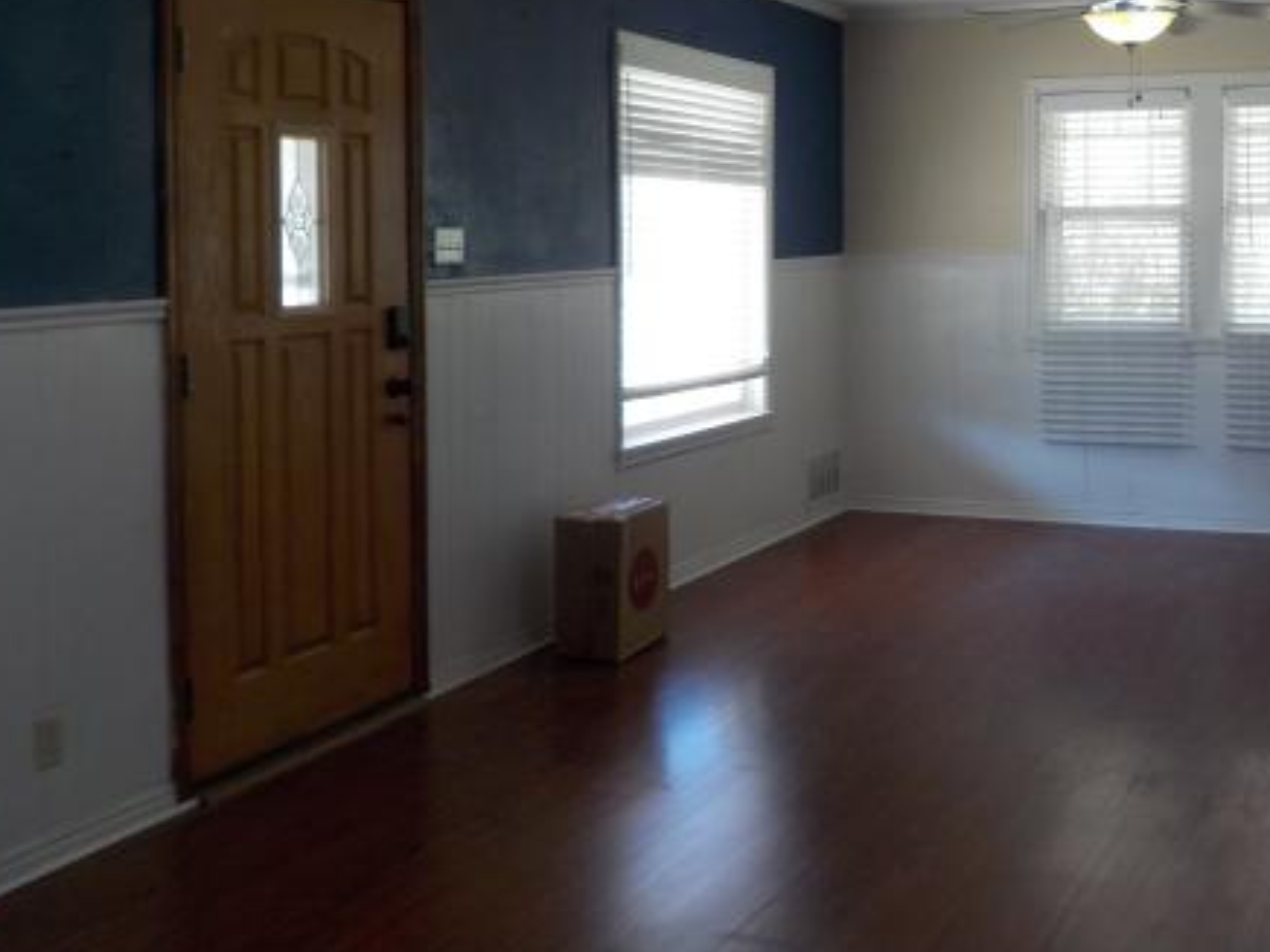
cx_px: 894
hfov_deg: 42.1
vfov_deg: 32.5
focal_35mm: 44
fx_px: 1614
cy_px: 282
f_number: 3.3
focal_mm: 4.1
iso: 125
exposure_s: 1/30
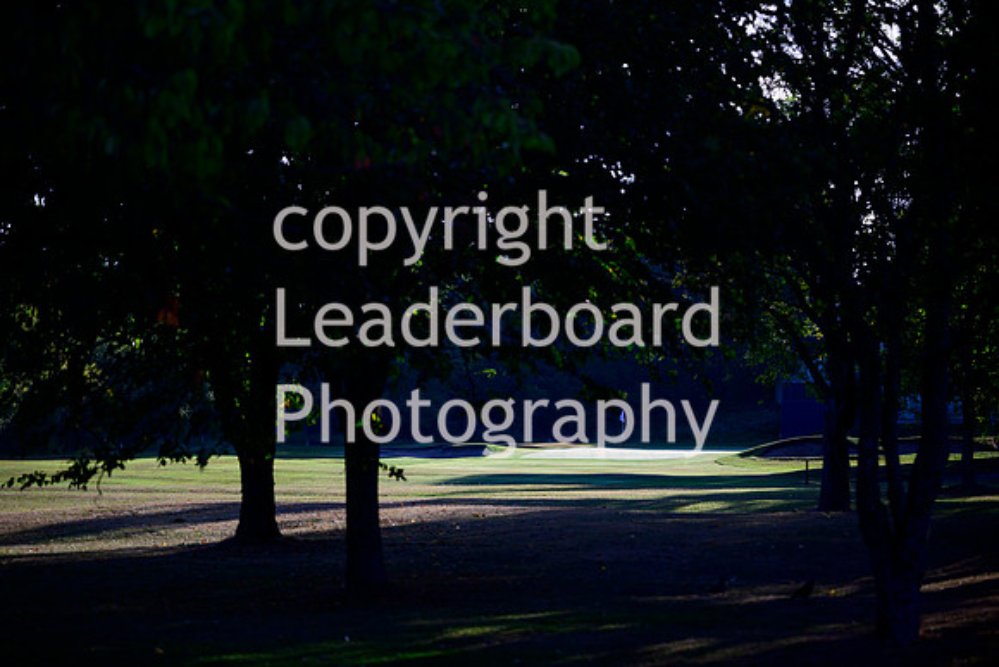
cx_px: 500
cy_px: 334
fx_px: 3469
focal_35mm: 125
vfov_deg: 11.0
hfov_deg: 16.4
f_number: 2.8
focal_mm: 125
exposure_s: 1/8000
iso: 500
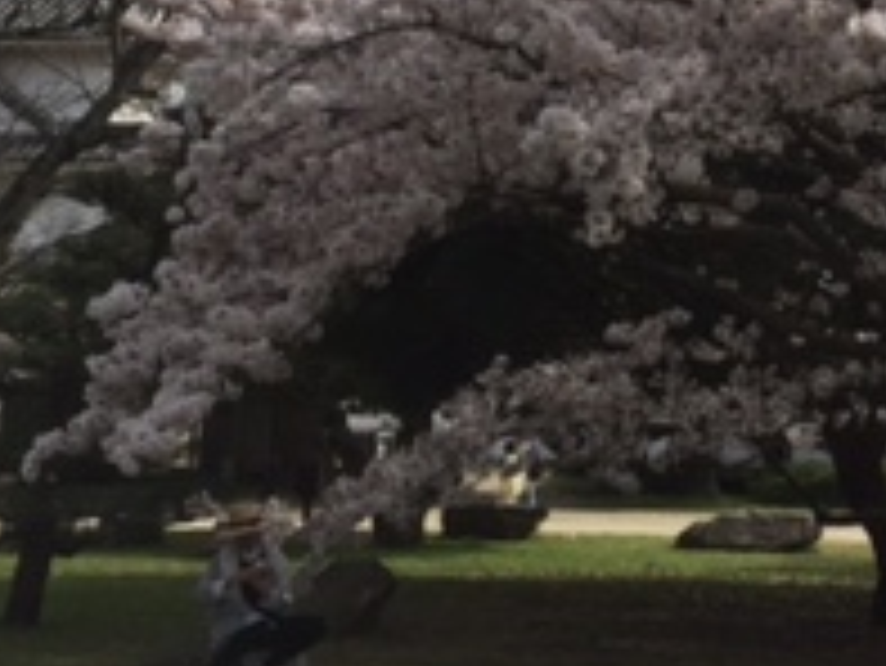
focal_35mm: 94
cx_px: 935
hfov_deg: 20.1
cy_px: -140
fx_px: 2407
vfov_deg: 15.2
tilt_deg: +13.1
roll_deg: -2.6
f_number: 2.2
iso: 32
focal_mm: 4.15
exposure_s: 1/3597
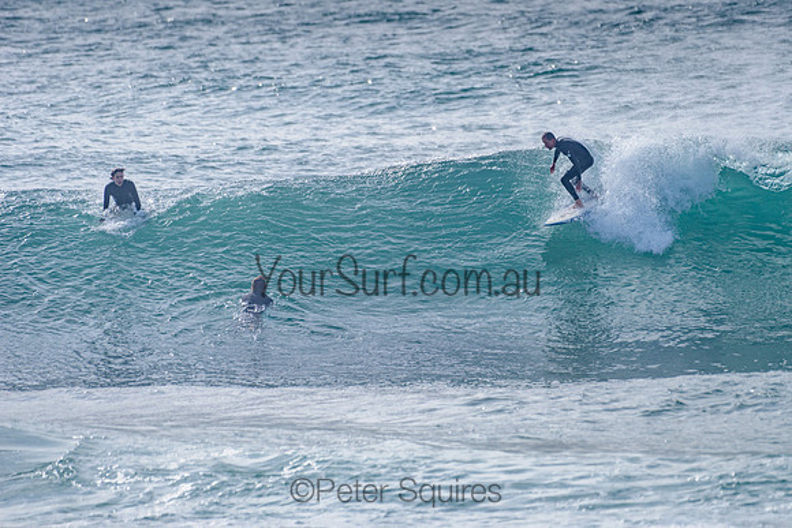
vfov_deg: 2.2
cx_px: 477
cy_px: 205
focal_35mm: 612
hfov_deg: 3.4
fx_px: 13470
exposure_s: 1/2000
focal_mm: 500
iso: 125
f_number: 5.6
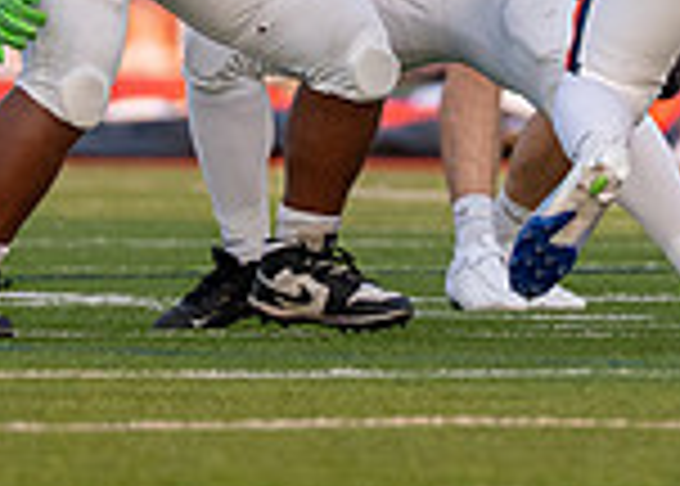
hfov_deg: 1.4
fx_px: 28576
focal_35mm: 1479
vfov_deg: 1.0
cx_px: 411
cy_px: -467
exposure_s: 1/2500
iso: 640
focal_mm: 200
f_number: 2.8
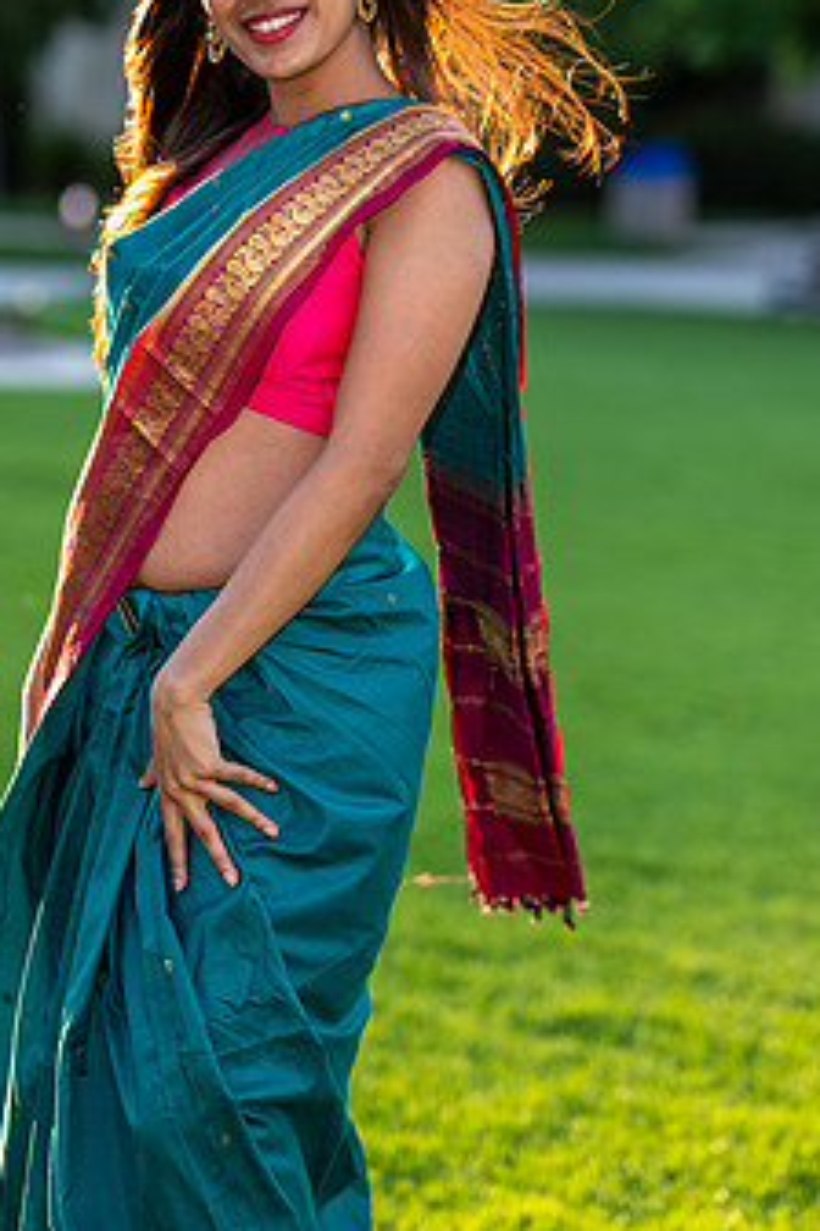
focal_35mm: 114
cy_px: 542
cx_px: 315
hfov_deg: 12.0
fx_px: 3895
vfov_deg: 17.9
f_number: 2.5
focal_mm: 85
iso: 160
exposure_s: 1/640
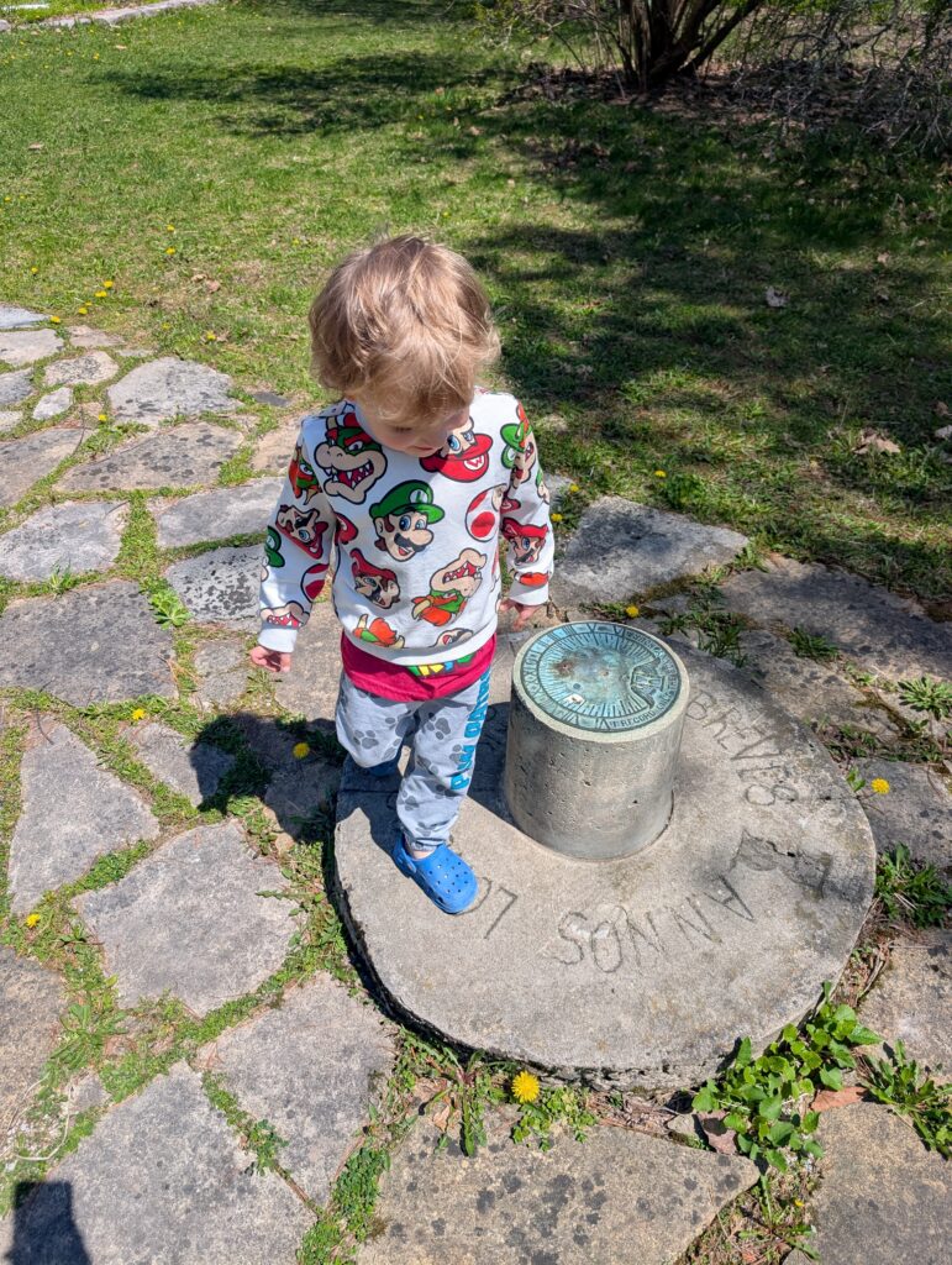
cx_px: 476
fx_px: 878
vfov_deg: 71.5
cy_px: 632
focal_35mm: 24
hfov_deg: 56.9
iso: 19
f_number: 1.68
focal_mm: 6.9
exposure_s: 1/1031
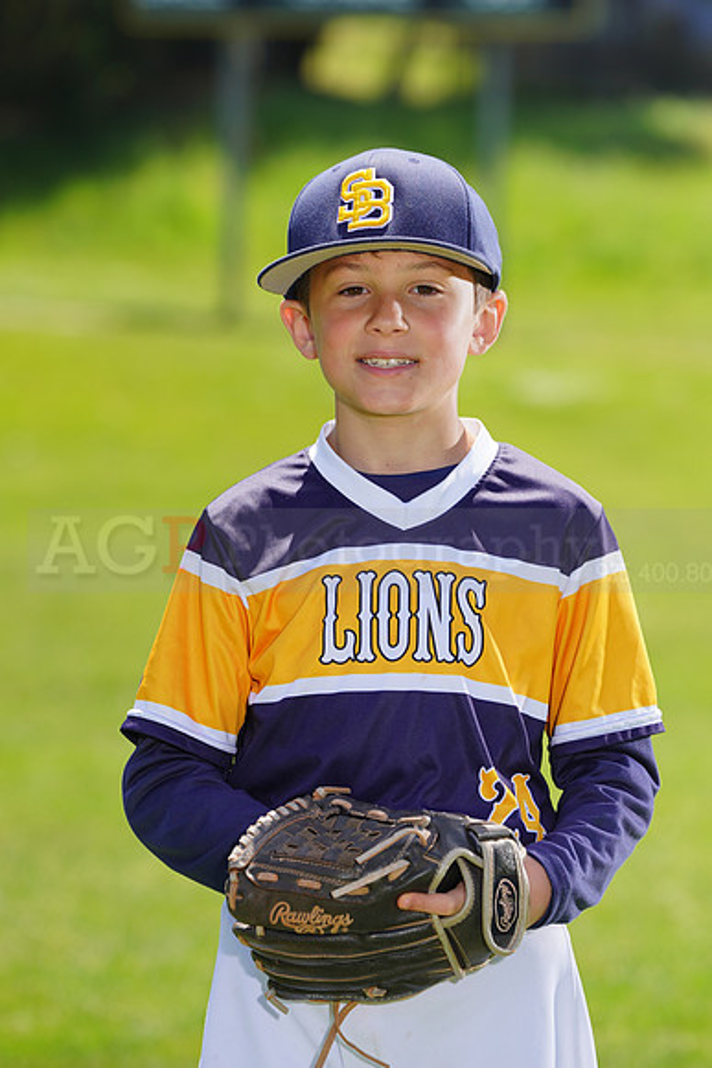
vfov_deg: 8.5
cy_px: 534
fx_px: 7145
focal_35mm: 241
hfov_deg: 5.7
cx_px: 356
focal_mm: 241
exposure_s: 1/250
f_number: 7.1
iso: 100
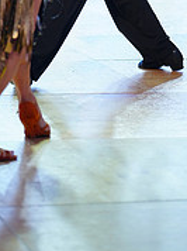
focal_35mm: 245
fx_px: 1769
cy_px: -135
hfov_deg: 6.0
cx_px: 56
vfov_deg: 7.9
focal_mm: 78
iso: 500
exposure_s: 1/400
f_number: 2
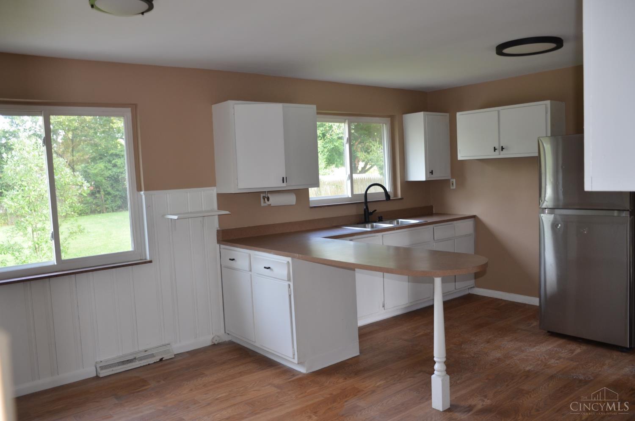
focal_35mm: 30
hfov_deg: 62.0
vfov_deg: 43.4
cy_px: 210
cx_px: 318
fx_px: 528
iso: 400
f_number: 3.5
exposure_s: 1/80
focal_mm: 20
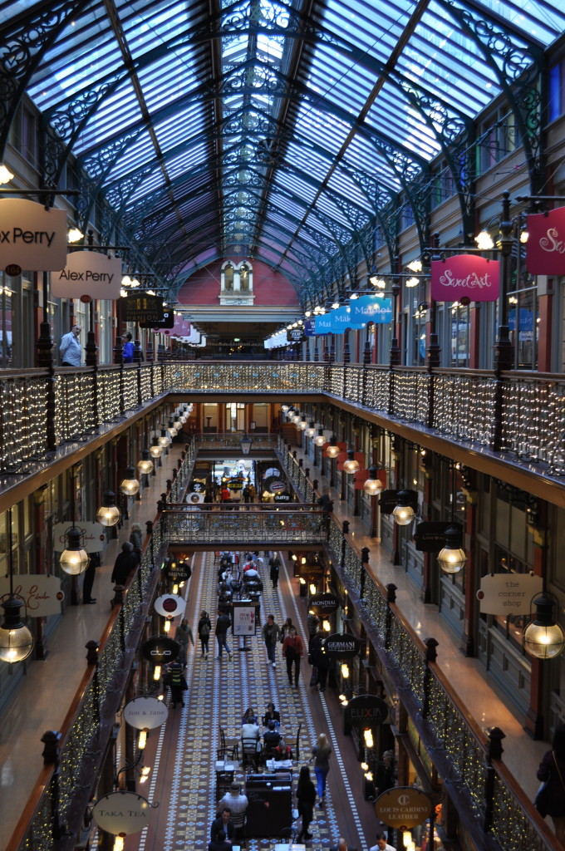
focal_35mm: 44
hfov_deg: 30.8
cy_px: 426
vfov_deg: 45.0
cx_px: 282
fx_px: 1027
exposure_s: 1/30
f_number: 5.6
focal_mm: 29
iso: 400
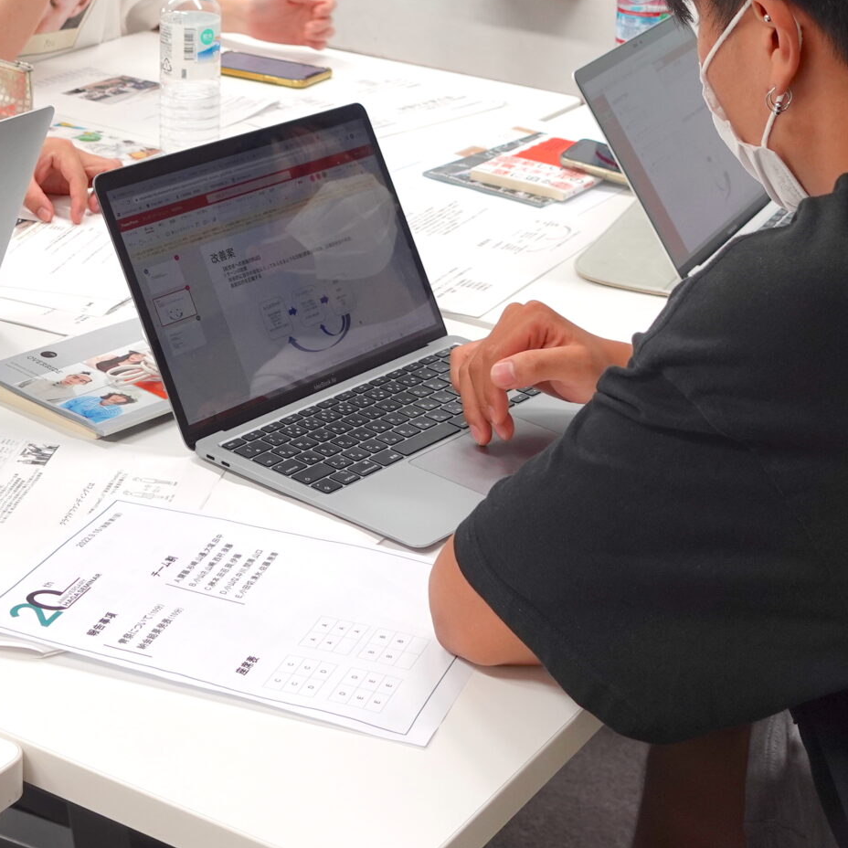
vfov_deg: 22.6
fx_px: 2079
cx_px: 329
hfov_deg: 23.0
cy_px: 130
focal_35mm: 75
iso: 125
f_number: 2.8
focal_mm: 12.39
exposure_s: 1/50
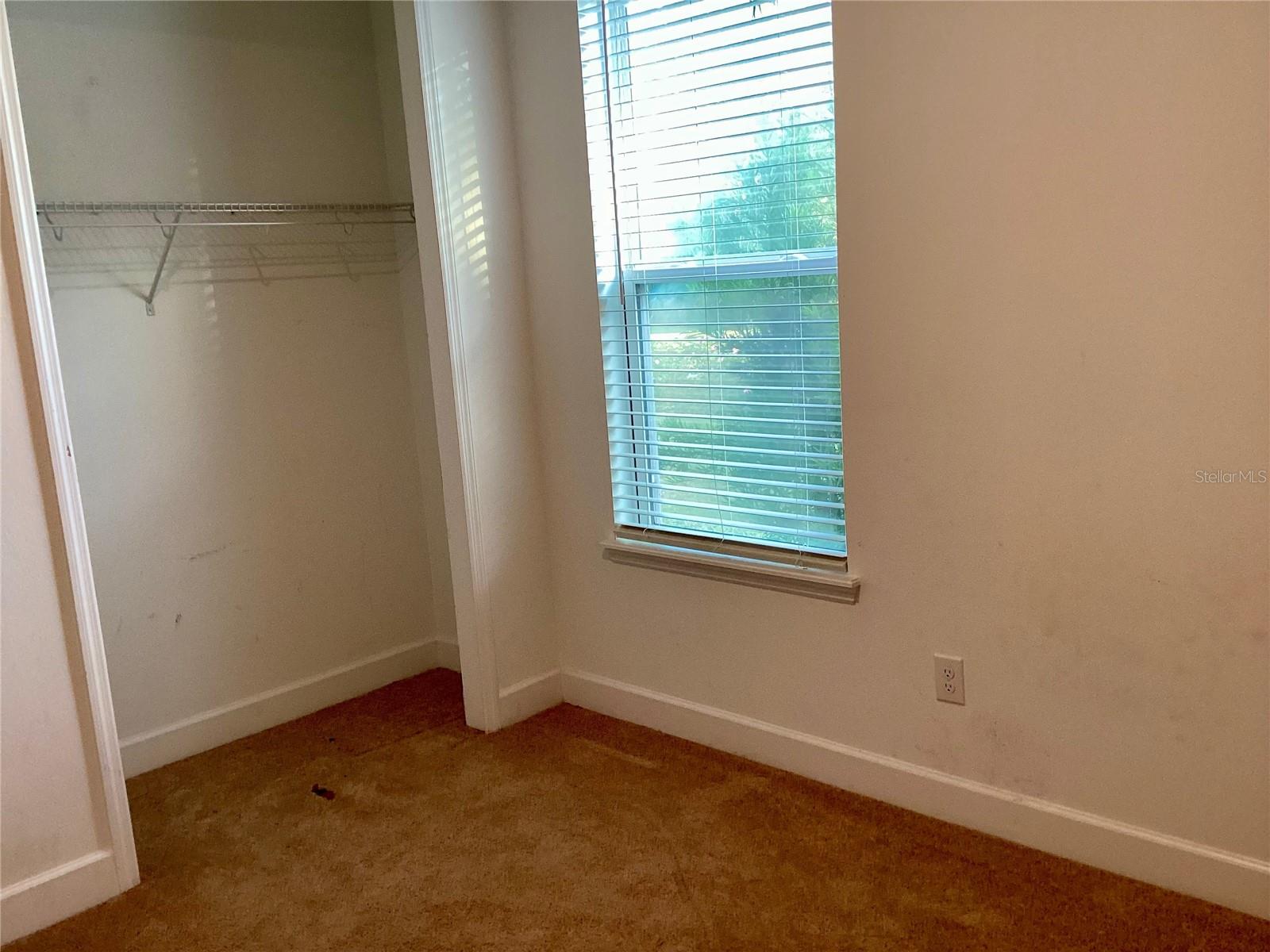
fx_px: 1137
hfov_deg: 58.4
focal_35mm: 31
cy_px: 476
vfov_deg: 45.4
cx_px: 635
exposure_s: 1/60
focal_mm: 3.3
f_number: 2.4
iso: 100
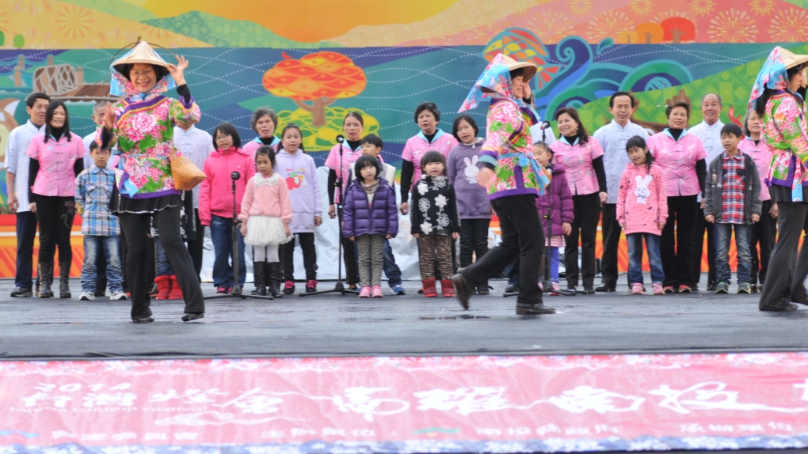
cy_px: 221
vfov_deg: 9.6
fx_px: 2700
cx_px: 403
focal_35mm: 126
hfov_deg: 17.0
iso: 250
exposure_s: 1/100
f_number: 4
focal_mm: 80
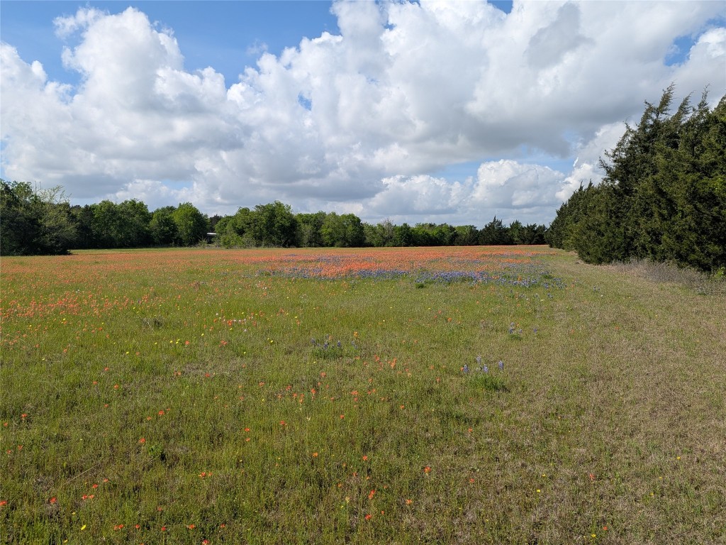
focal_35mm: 24
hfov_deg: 71.6
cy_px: 272
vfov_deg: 56.8
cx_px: 363
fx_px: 503
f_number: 1.7
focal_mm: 4.53
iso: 30
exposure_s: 1/1976
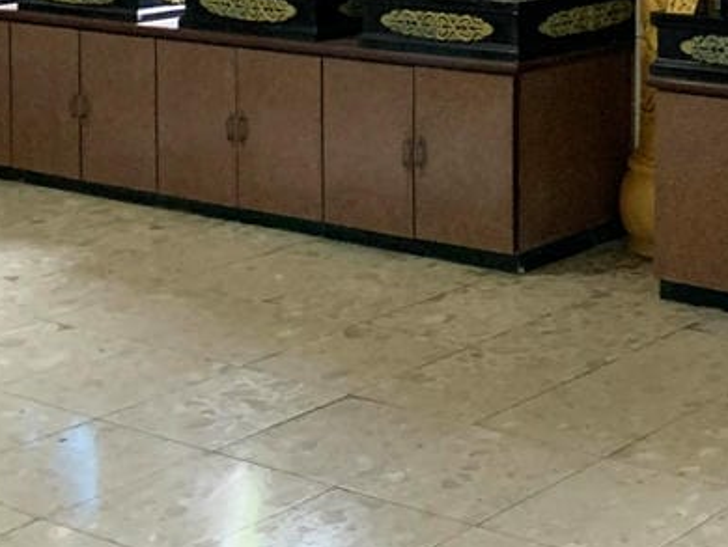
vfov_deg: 17.4
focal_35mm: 80
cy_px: -155
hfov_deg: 21.9
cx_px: 959
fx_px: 1683
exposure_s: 1/60
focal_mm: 4.25
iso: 400
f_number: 1.8
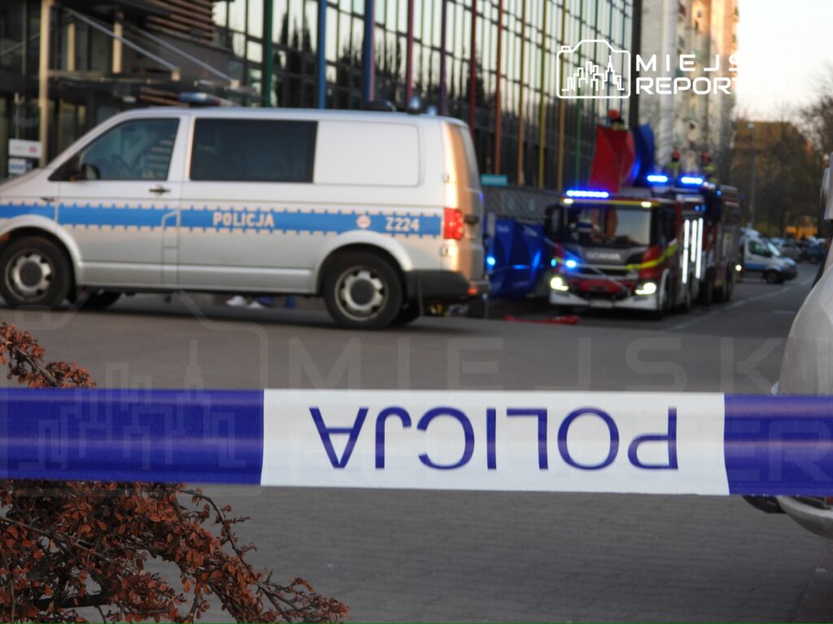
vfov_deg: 18.4
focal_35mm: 80
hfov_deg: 24.4
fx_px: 1925
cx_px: 416
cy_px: 312
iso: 100
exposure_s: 1/100
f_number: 3.5
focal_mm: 14.4
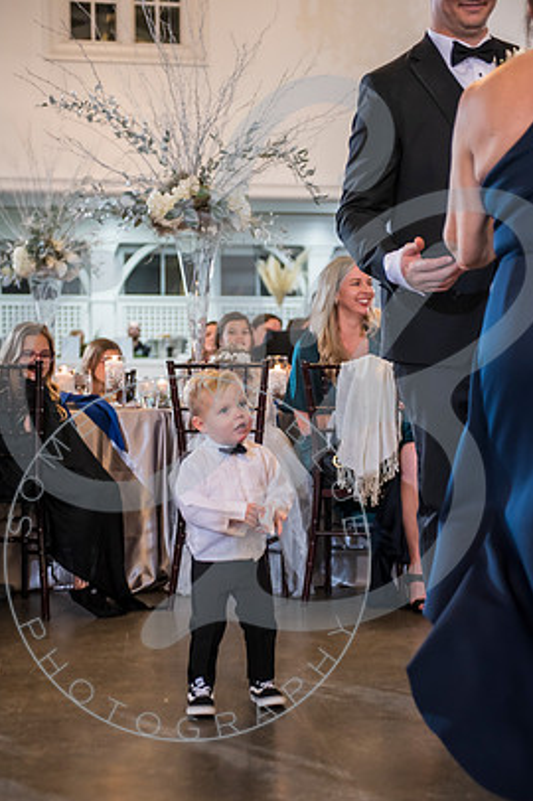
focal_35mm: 61
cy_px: 408
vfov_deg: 32.9
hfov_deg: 22.2
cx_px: 276
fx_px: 1357
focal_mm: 55
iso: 1600
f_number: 2.8
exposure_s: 1/125
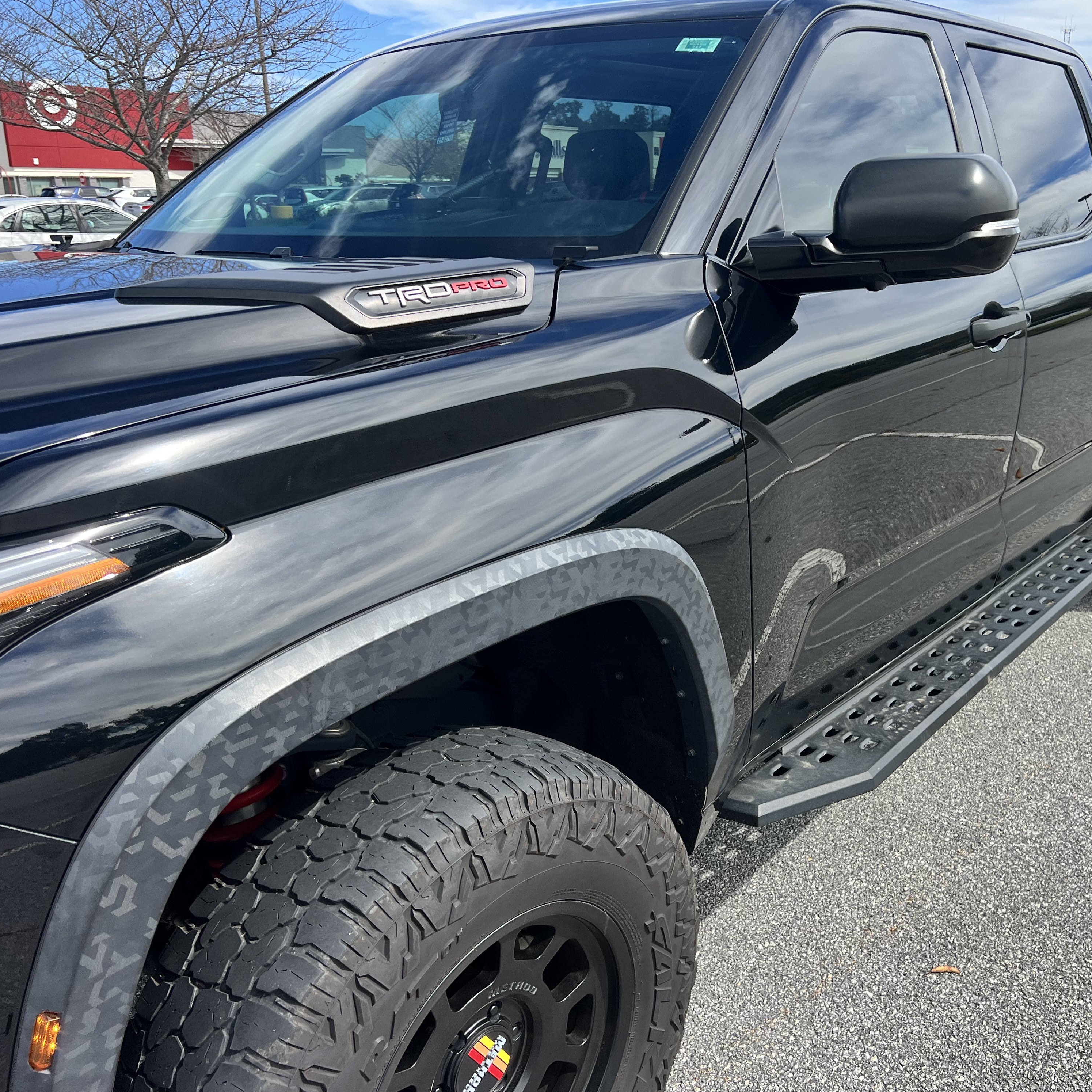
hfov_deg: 52.0
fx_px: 1106
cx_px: 682
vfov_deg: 52.5
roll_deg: +0.4
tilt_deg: -17.9
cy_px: 545
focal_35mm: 31
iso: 50
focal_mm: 5.7
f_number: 1.5
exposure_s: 1/1698
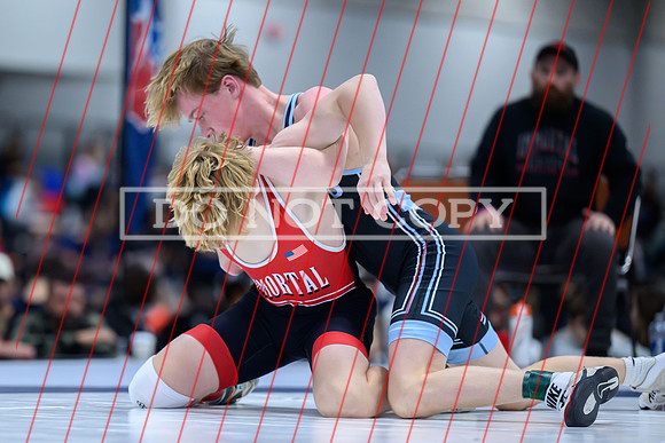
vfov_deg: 6.6
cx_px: 244
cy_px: 249
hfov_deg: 9.9
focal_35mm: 209
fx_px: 3856
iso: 12800
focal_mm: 165
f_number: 2.8
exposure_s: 1/800
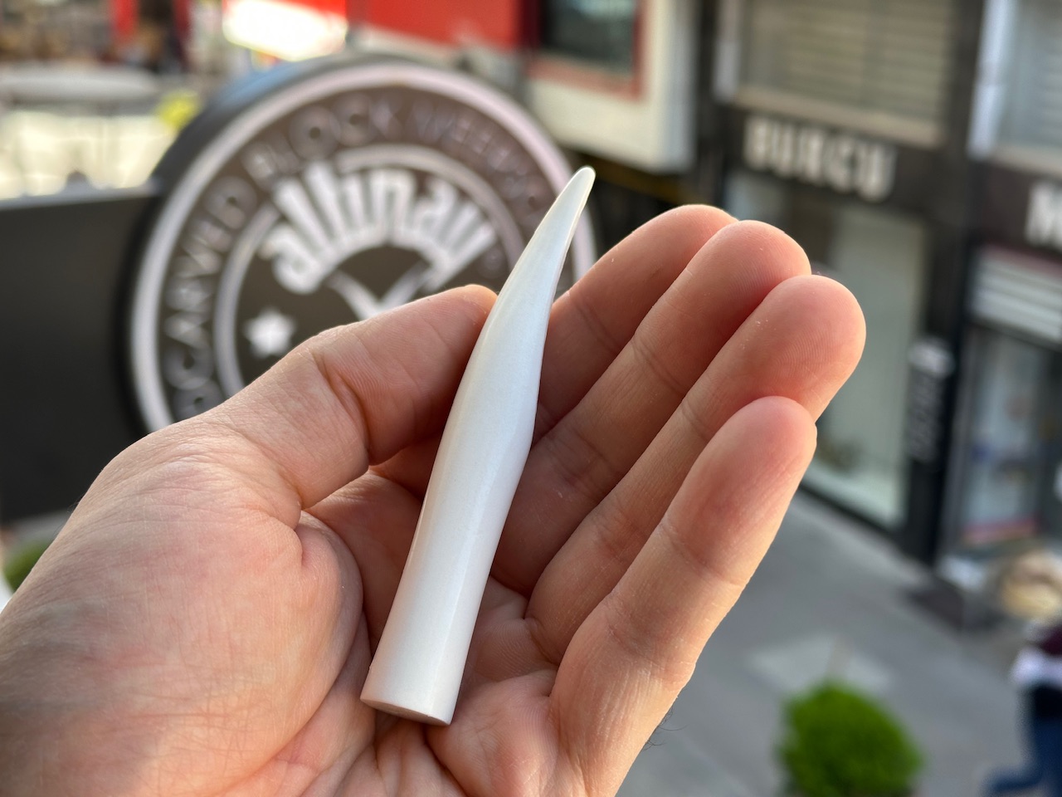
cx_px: 531
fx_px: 1473
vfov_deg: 30.3
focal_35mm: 48
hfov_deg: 39.7
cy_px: 398
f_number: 1.78
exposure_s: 1/345
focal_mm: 6.86
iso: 64
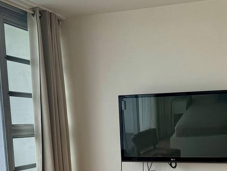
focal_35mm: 62
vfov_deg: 21.9
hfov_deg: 31.2
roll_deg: +1.8
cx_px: 108
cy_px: 204
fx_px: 407
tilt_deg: -12.0
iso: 64
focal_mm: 6.76
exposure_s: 1/120
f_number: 1.78
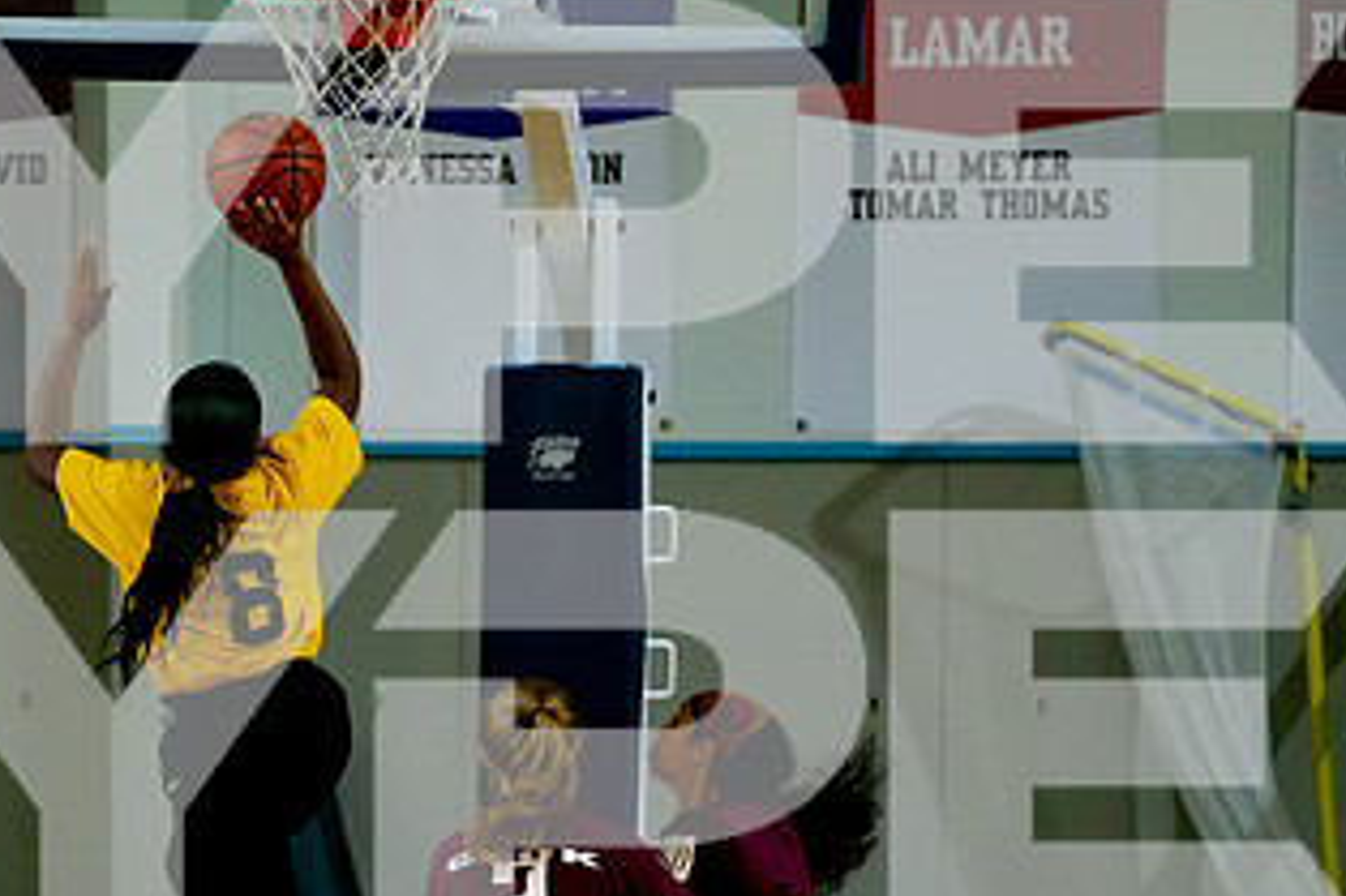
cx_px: 291
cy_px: 740
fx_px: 13826
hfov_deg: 5.6
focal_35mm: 370
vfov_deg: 3.7
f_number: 2.8
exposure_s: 1/1000
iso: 4000
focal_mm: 200
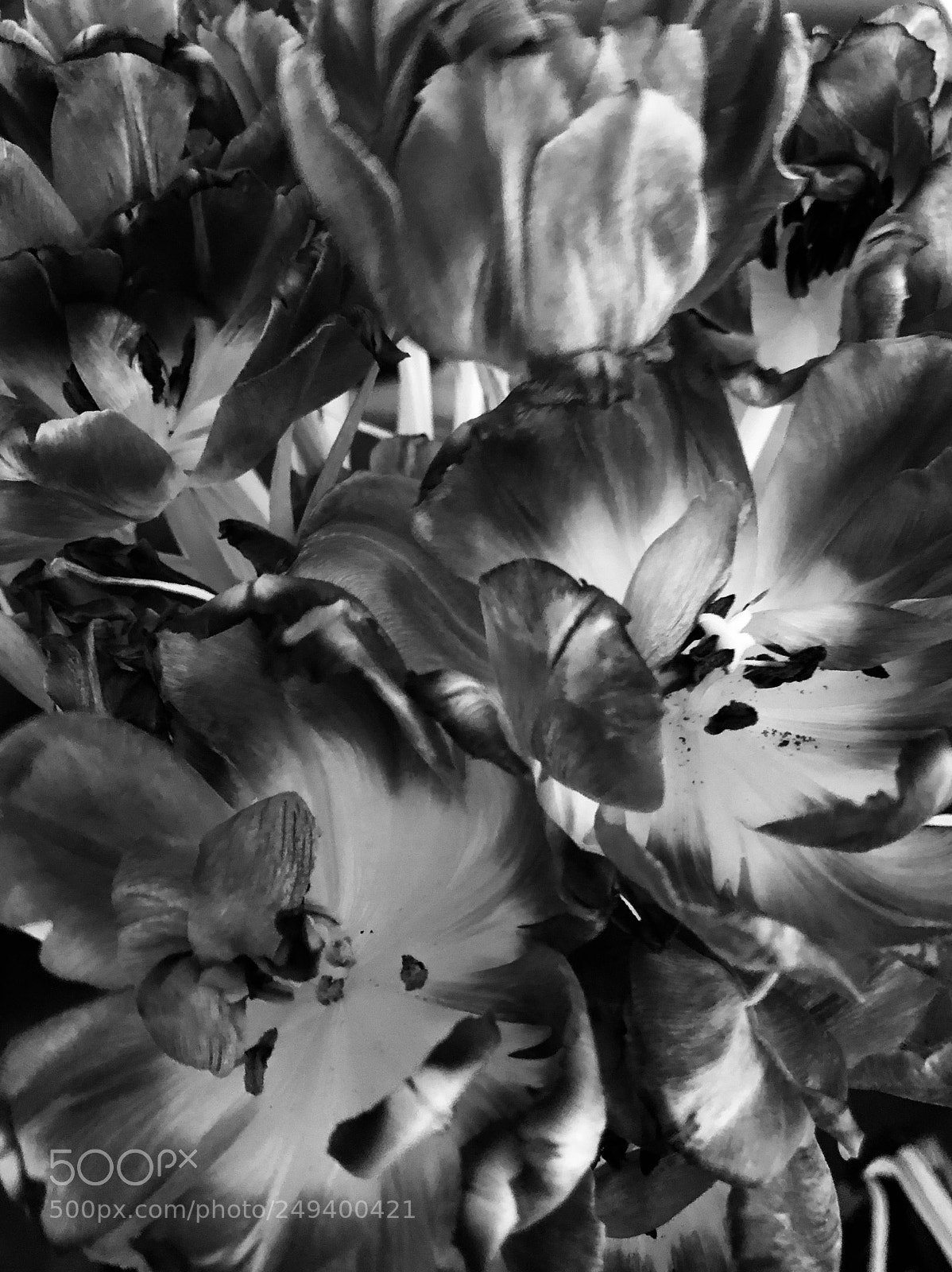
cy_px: 636
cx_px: 476
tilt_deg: -46.7
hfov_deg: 49.7
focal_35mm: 28
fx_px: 1028
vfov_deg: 63.5
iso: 100
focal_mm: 3.99
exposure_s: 1/4
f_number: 1.8
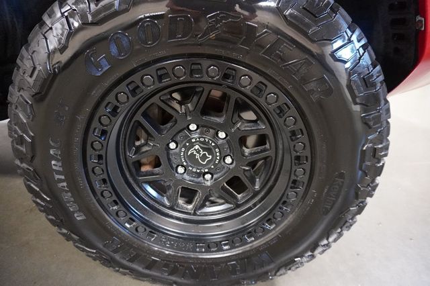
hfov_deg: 73.8
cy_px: 143
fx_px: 287
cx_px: 215
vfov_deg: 53.1
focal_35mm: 24
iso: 6400
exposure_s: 1/30
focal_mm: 16
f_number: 3.5
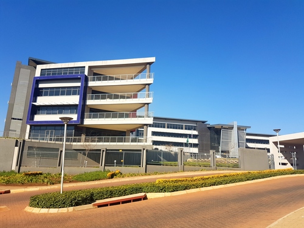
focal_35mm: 26
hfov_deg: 67.3
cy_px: 114
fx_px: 228
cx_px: 152
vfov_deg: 53.1
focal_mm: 4.2
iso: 40
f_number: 1.7
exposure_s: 1/2024
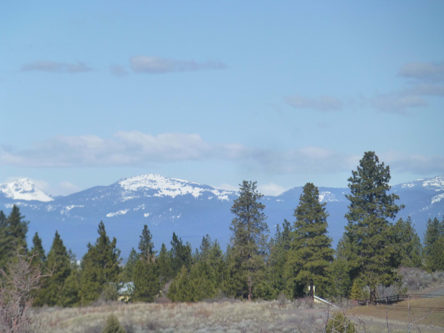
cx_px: 222
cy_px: 166
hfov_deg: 7.9
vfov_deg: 5.9
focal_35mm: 250
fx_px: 3207
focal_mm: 45
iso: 160
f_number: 5.9
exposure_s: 1/800
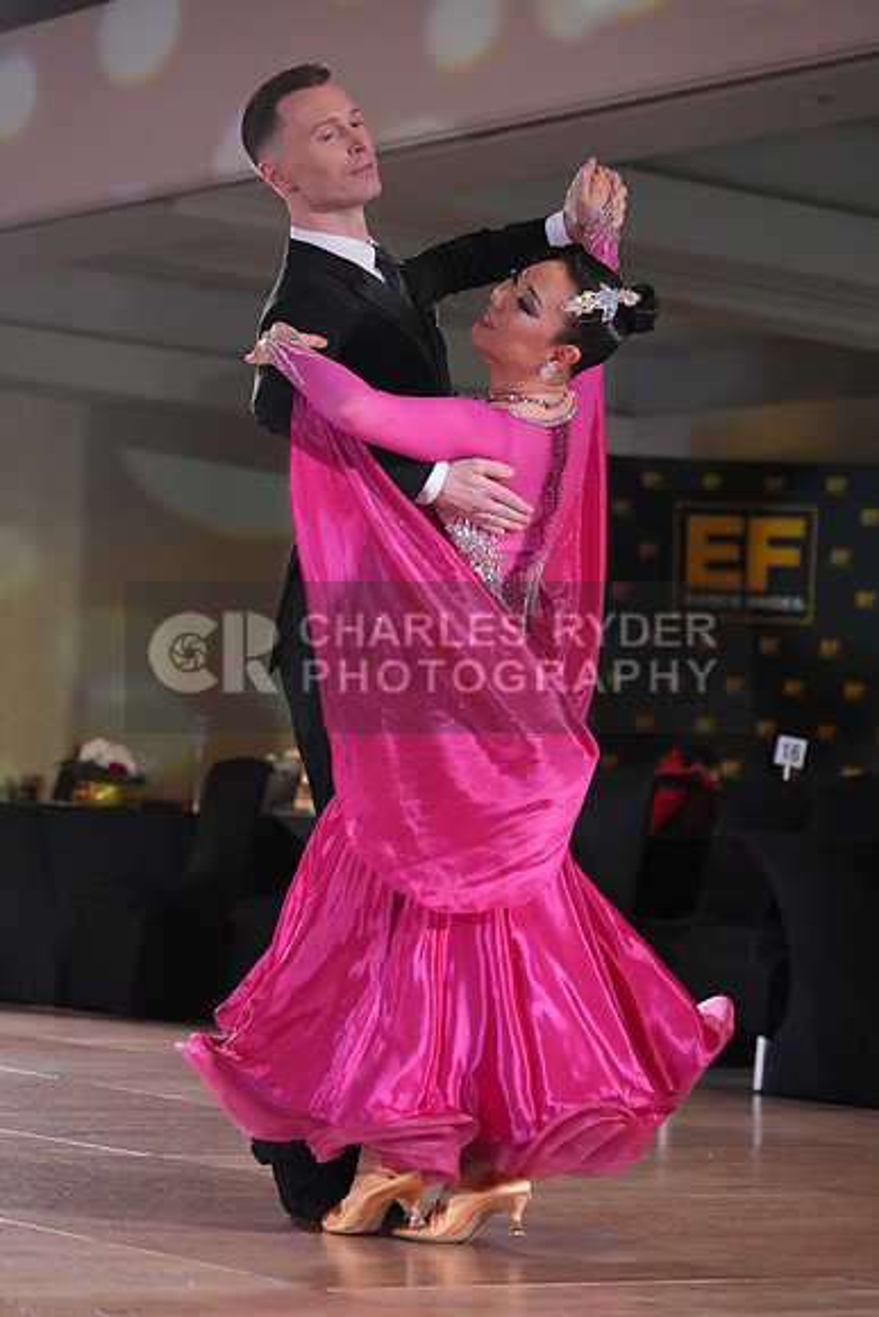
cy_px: 658
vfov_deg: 20.8
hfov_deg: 14.0
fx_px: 3587
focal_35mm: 98
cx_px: 440
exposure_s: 1/400
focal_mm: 98
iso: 4000
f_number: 4
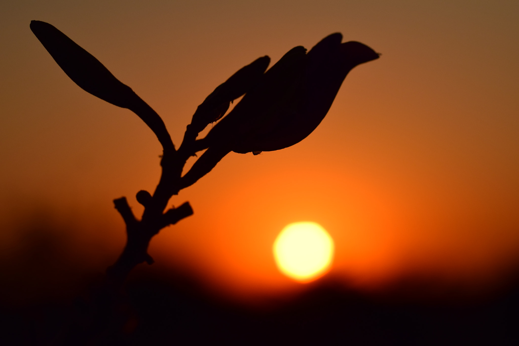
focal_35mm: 90
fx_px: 1297
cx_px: 260
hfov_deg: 22.6
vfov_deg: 15.2
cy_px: 173
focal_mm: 60
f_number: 8
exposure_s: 1/4000
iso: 250
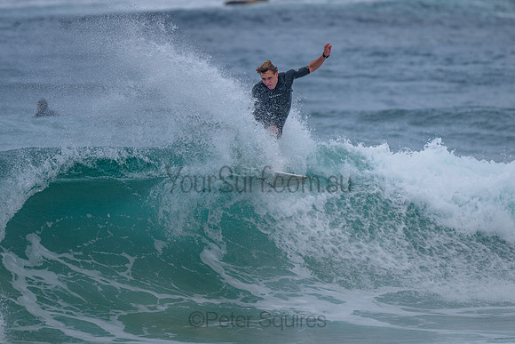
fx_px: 8767
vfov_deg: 2.2
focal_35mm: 613
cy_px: 162
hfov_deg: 3.4
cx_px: 199
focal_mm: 500
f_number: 5.6
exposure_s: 1/2000
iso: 320
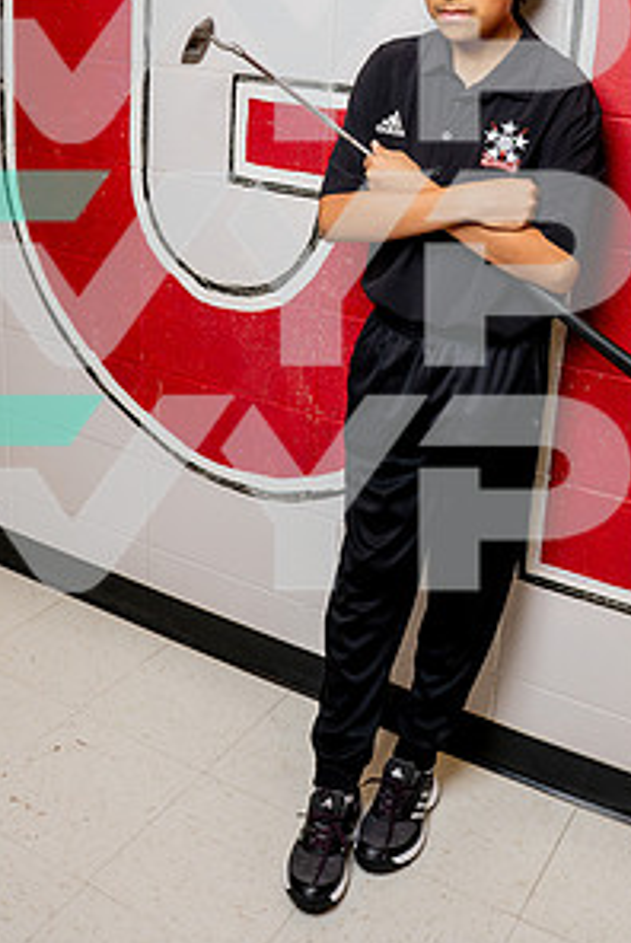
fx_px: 1075
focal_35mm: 41
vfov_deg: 46.2
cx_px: 389
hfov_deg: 32.6
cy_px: 271
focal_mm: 27
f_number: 5.6
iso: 250
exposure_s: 1/200
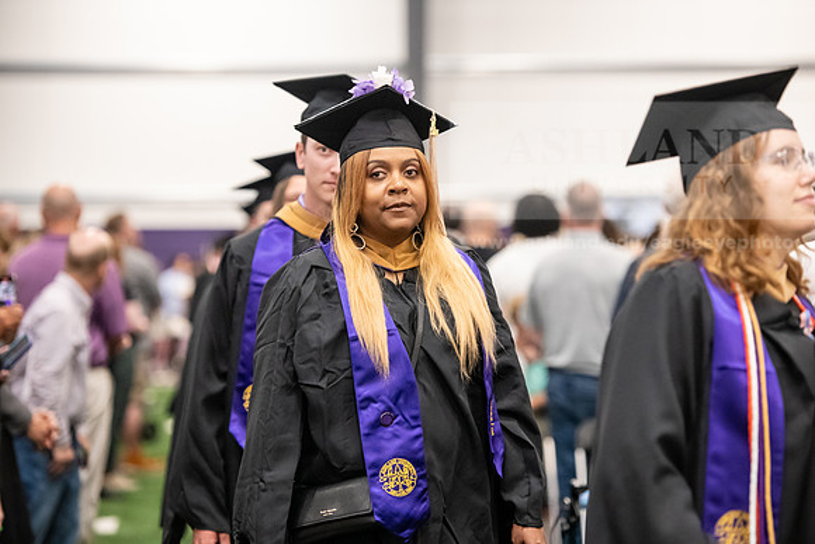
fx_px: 2944
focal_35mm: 130
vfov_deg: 10.6
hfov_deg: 15.8
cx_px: 408
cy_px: 272
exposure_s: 1/200
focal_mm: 130
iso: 3200
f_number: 3.2
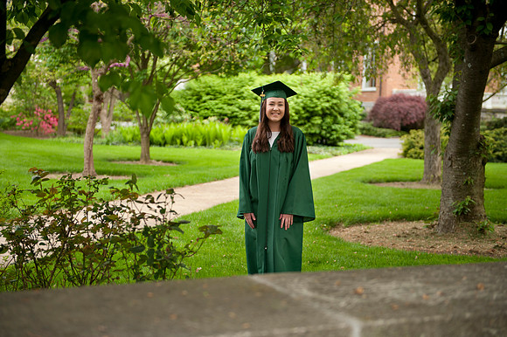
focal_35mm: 58
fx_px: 816
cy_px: 168
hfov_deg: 34.5
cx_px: 254
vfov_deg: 23.4
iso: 160
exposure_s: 1/60
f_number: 2.8
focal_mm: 58
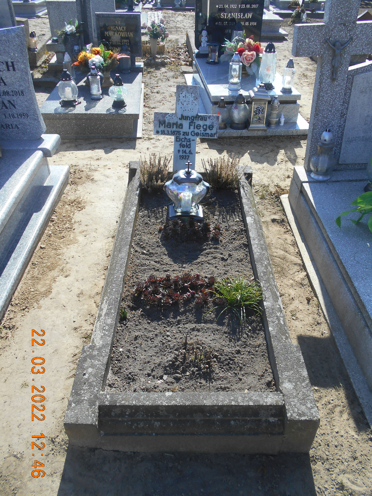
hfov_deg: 53.1
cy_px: 248
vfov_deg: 67.3
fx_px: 373
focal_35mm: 26
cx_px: 186
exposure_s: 1/500
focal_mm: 4.6
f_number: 3.2
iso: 80
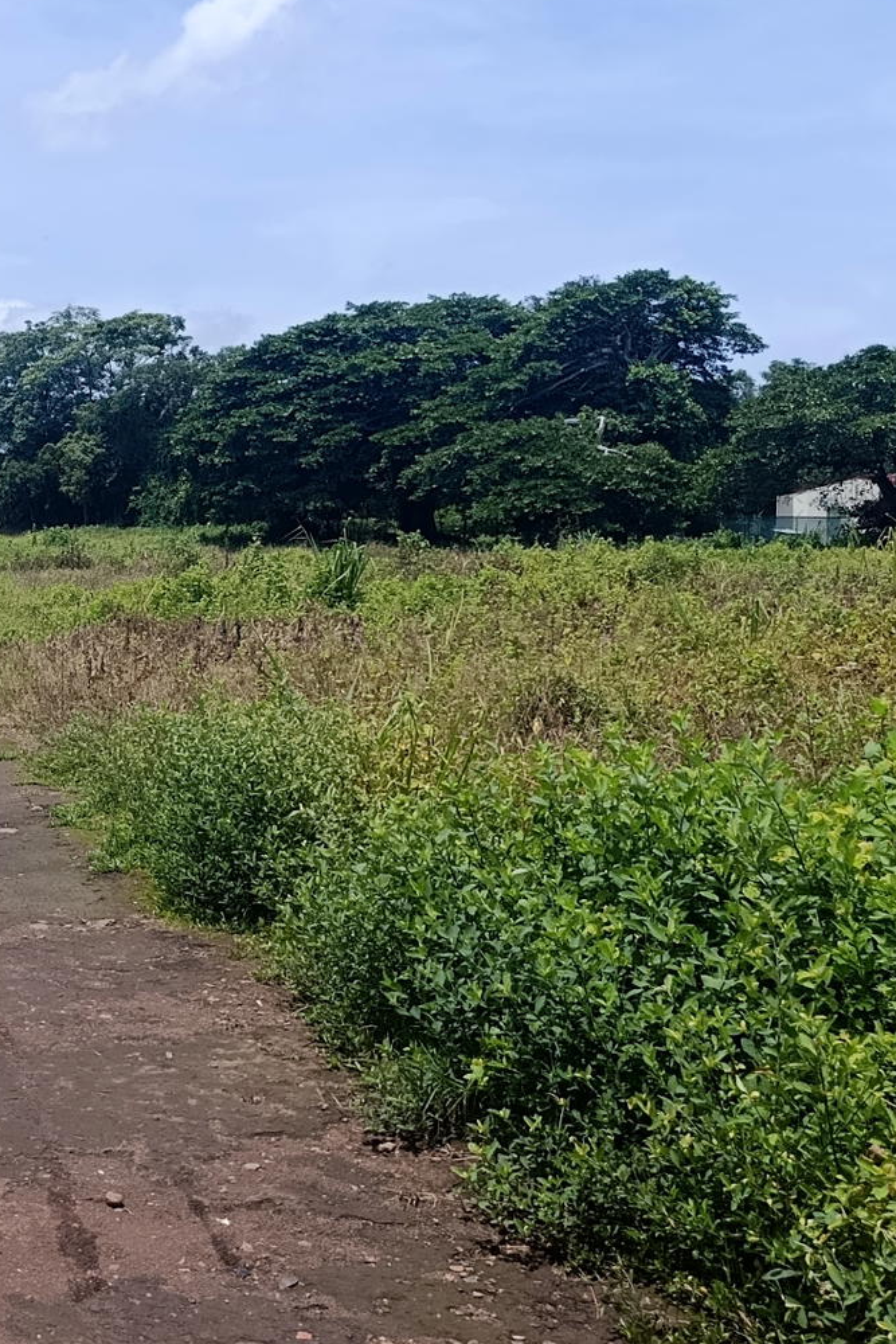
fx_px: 1717
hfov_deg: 26.0
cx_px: -188
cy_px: 597
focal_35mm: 46
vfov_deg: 42.7
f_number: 1.65
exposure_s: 1/843
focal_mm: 6.11
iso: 51
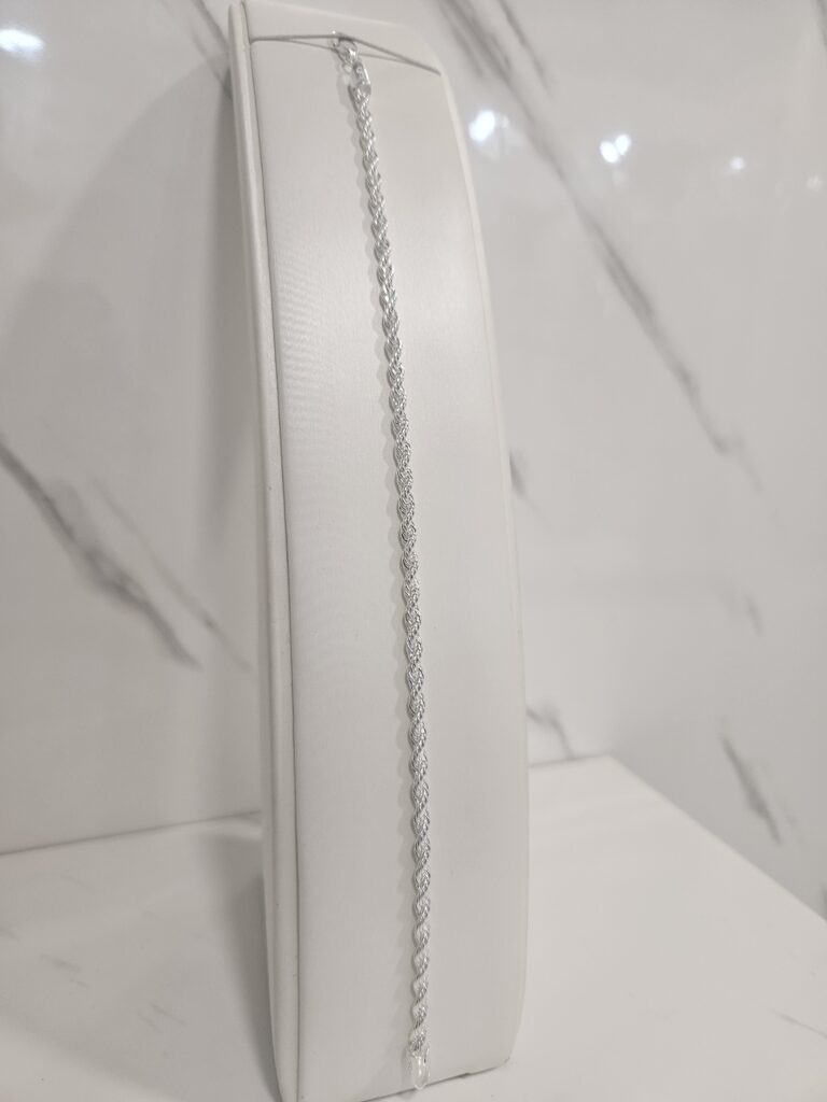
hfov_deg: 58.9
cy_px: 551
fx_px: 733
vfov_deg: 73.9
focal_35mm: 23
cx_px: 414
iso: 160
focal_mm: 5.4
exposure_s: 1/100
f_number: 1.8
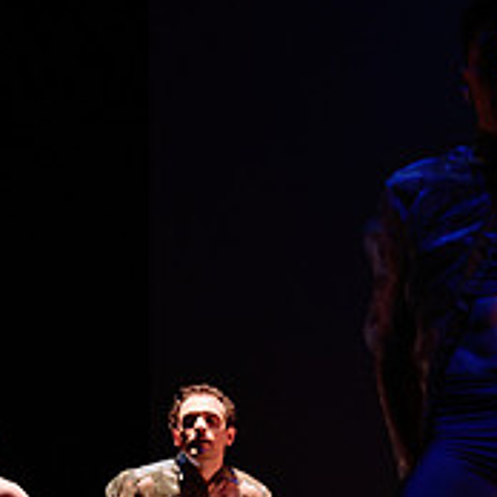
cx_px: 290
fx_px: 1299
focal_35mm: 80
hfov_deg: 21.6
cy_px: 614
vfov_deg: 20.1
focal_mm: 24
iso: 1000
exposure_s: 1/640
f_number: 1.4
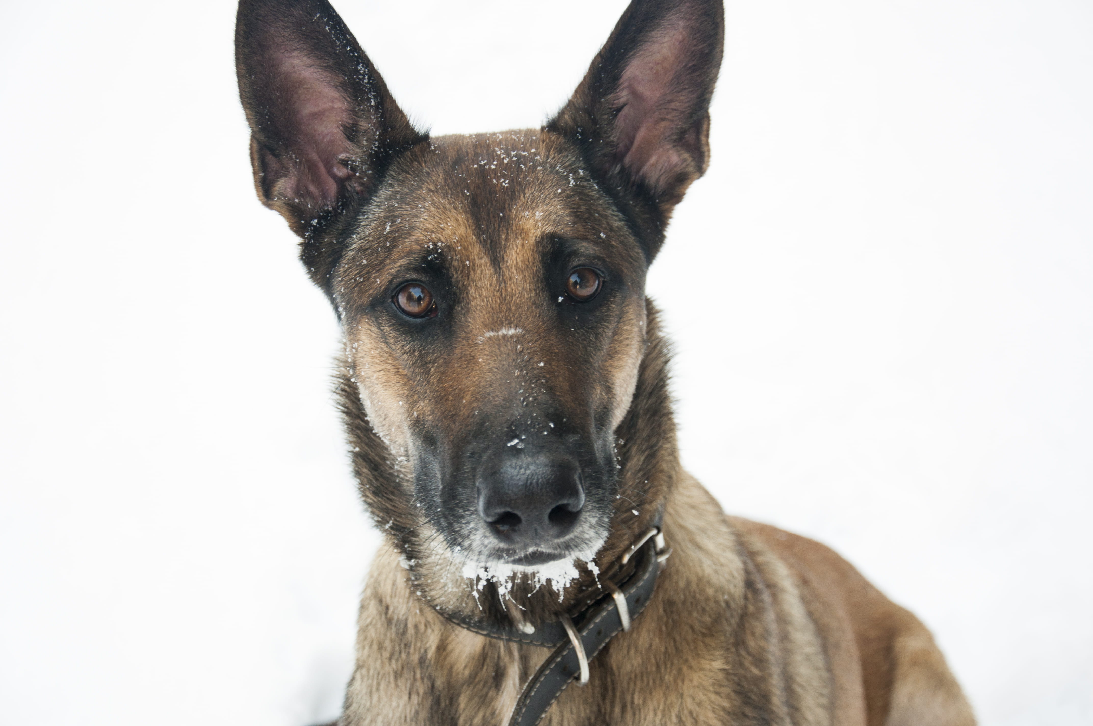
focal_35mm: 87
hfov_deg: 23.4
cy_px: 363
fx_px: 2638
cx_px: 546
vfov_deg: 15.7
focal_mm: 58
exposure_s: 1/100
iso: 320
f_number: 5
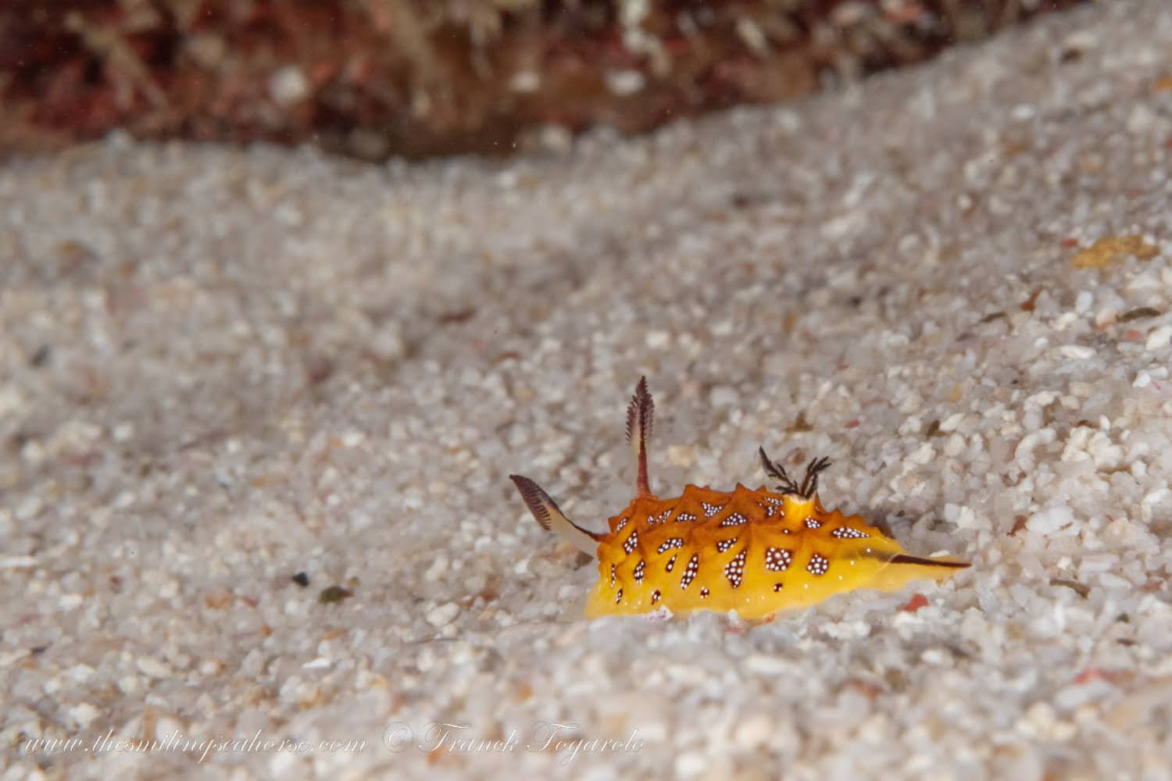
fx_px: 4985
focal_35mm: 153
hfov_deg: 13.4
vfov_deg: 9.0
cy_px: 210
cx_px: 657
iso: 400
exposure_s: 1/60
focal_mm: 60
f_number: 32
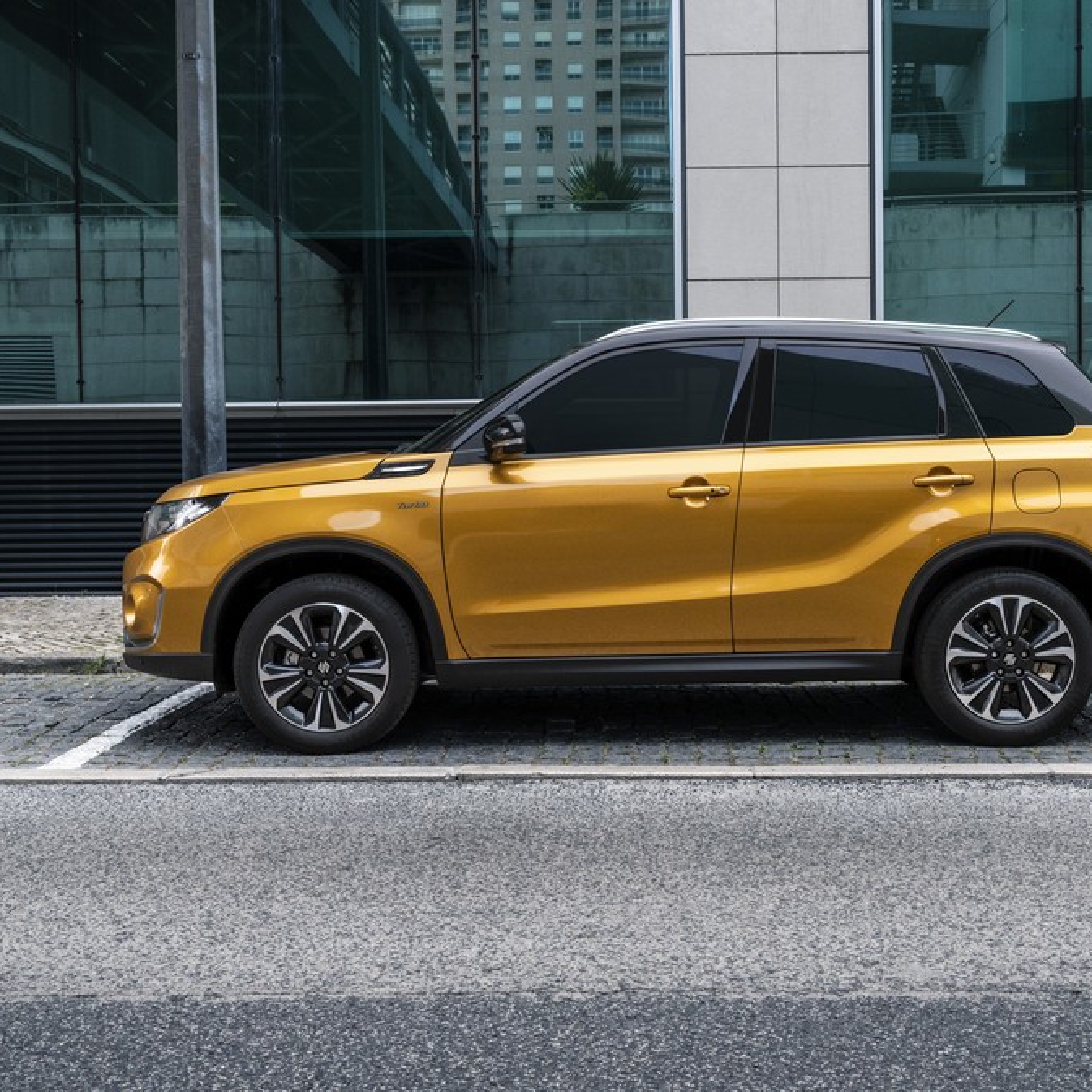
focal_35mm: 44
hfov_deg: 38.1
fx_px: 1570
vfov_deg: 38.3
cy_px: 546
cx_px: 681
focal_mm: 34
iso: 1000
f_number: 11
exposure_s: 1/50
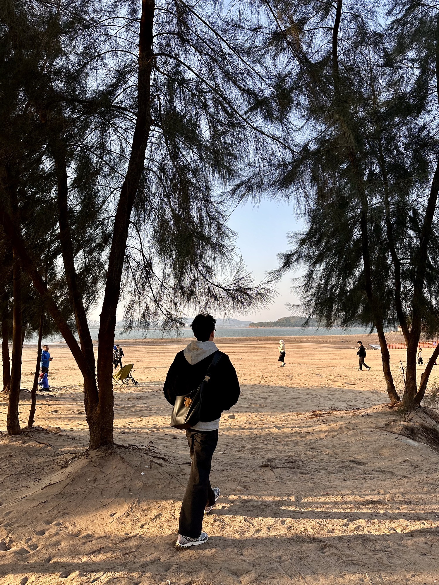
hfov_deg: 56.8
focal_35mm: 24
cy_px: 292
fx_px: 406
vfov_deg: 71.6
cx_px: 220
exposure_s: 1/1241
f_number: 1.78
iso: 80
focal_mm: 6.86
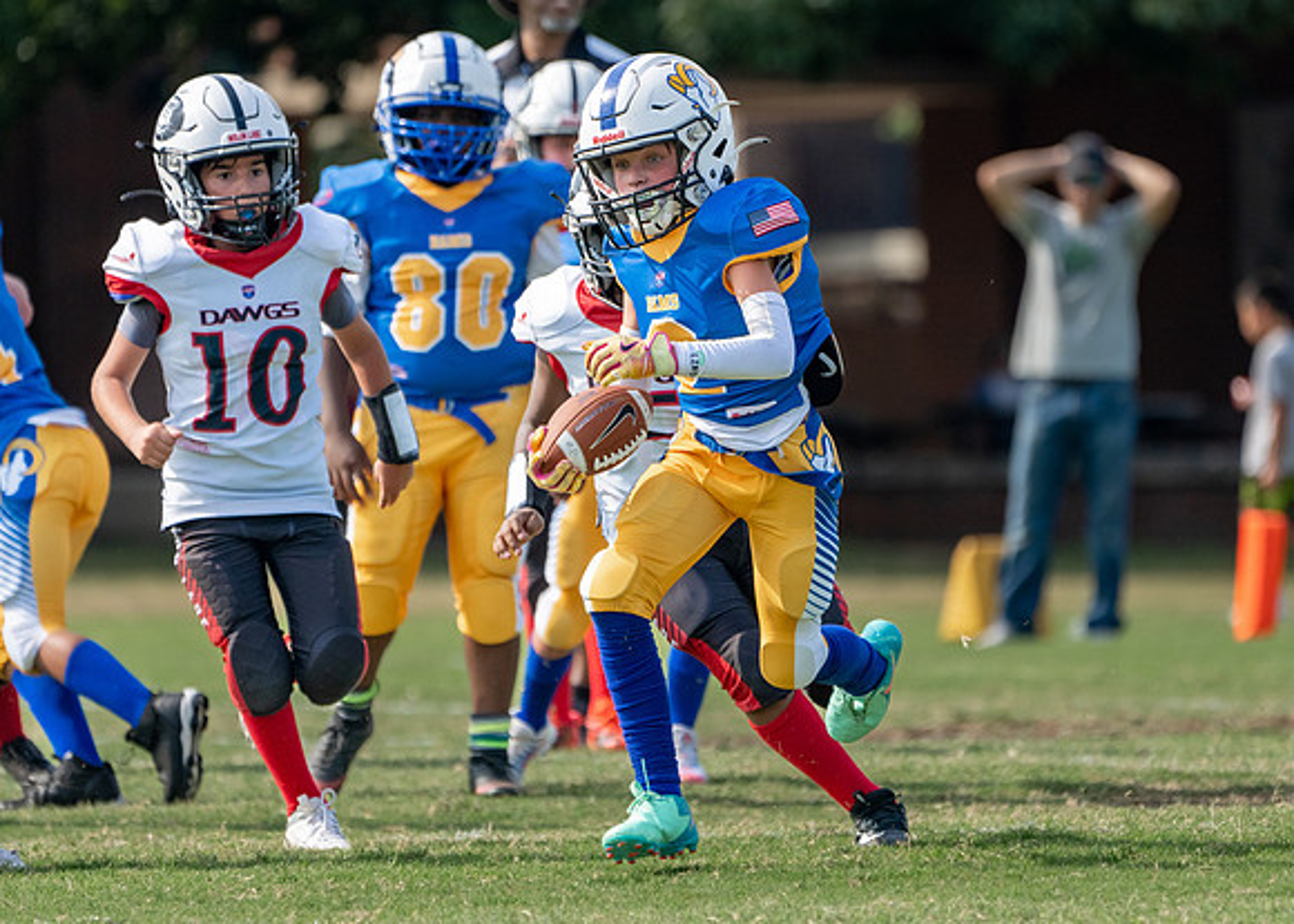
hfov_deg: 3.5
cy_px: 478
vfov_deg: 2.5
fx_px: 21400
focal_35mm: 582
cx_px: 753
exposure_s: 1/2500
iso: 500
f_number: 5.6
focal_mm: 400
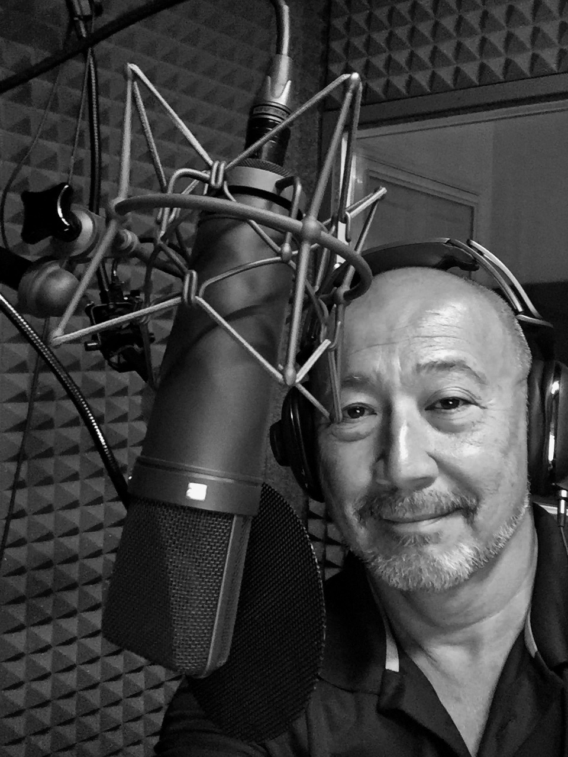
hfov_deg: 45.4
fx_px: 678
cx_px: 284
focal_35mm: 31
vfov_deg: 58.4
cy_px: 378
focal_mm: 2.65
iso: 400
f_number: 2.2
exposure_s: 1/15
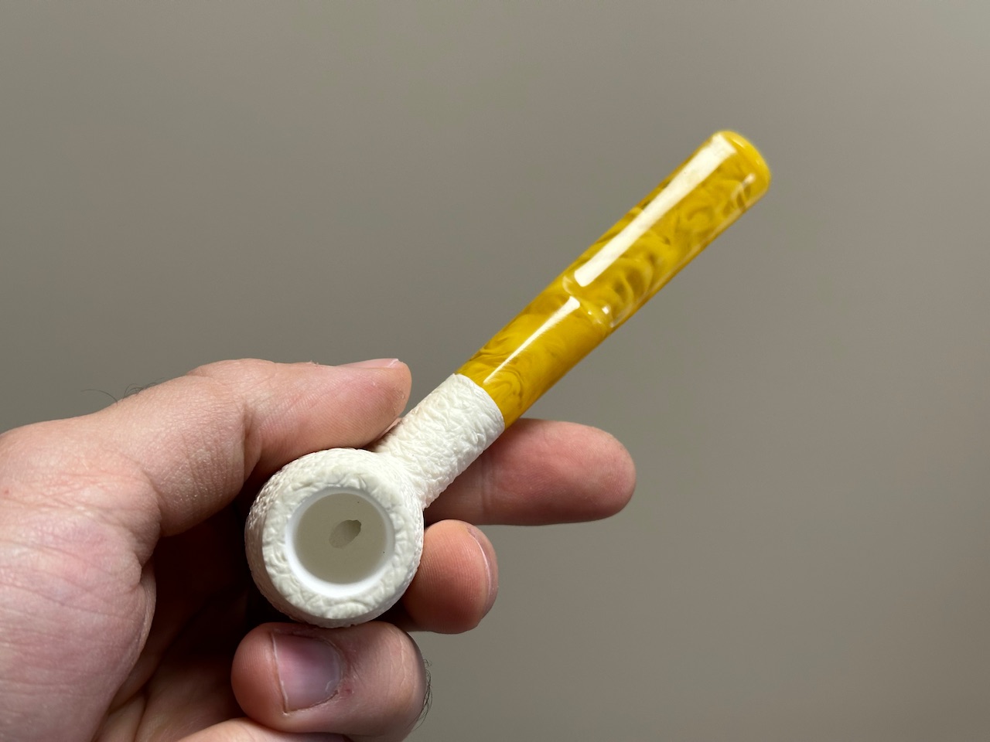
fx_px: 1373
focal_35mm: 48
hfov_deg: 39.7
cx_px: 495
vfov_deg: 30.3
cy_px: 371
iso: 80
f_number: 1.78
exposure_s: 1/120
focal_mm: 6.86
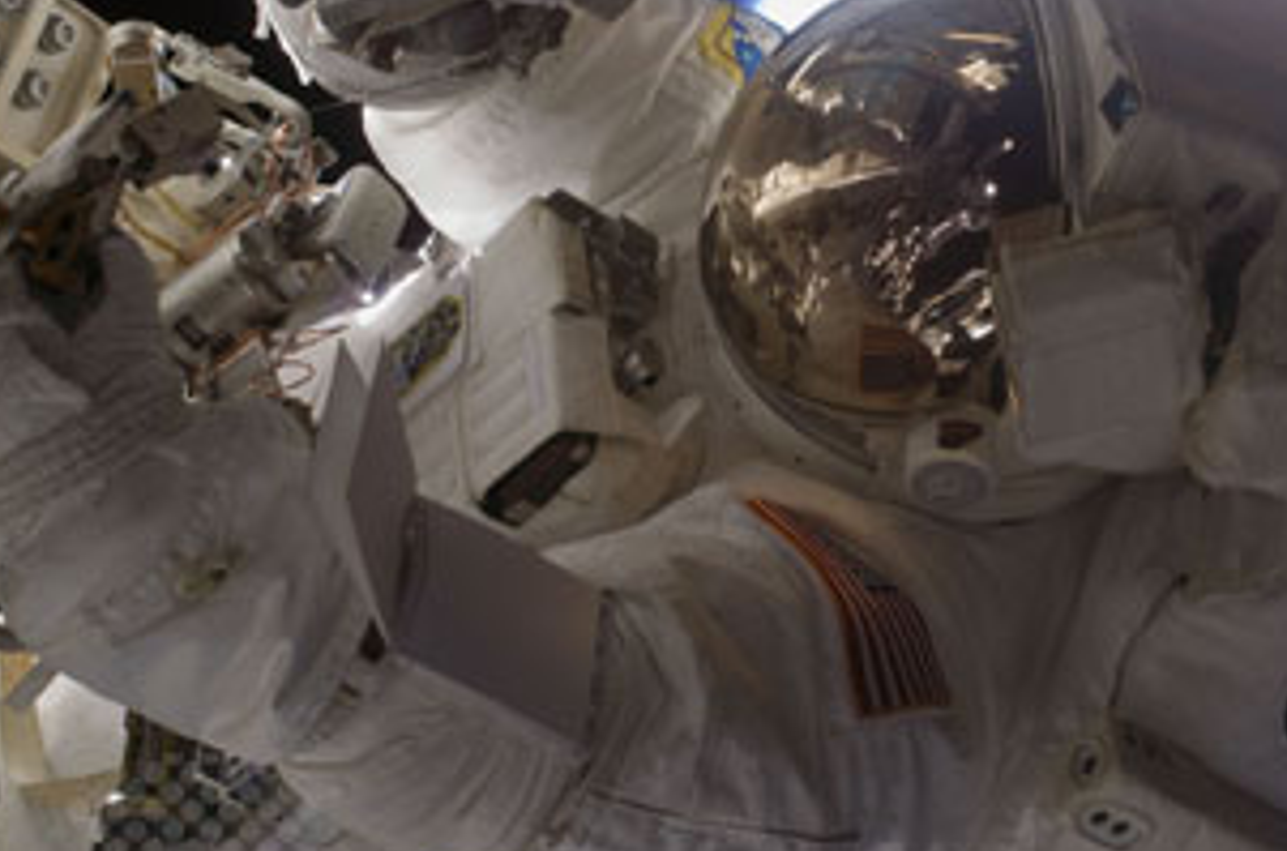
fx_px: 3420
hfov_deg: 21.1
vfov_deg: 14.2
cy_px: 321
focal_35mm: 96
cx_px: 979
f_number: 9
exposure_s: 1/200
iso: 320
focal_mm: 35
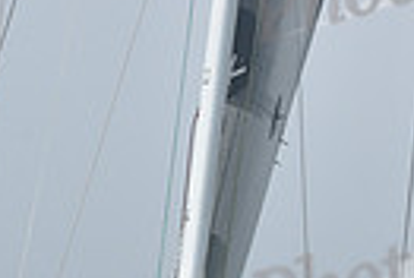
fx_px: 6881
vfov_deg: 2.3
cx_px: 92
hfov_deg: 3.4
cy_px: 460
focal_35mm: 597
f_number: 10
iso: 320
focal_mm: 135
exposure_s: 1/800
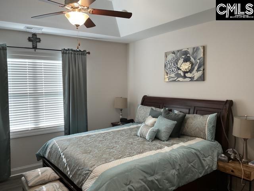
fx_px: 213
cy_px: 96
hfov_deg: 61.7
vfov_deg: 48.2
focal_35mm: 29
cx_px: 127
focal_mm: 3
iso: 64
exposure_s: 1/60
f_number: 1.8
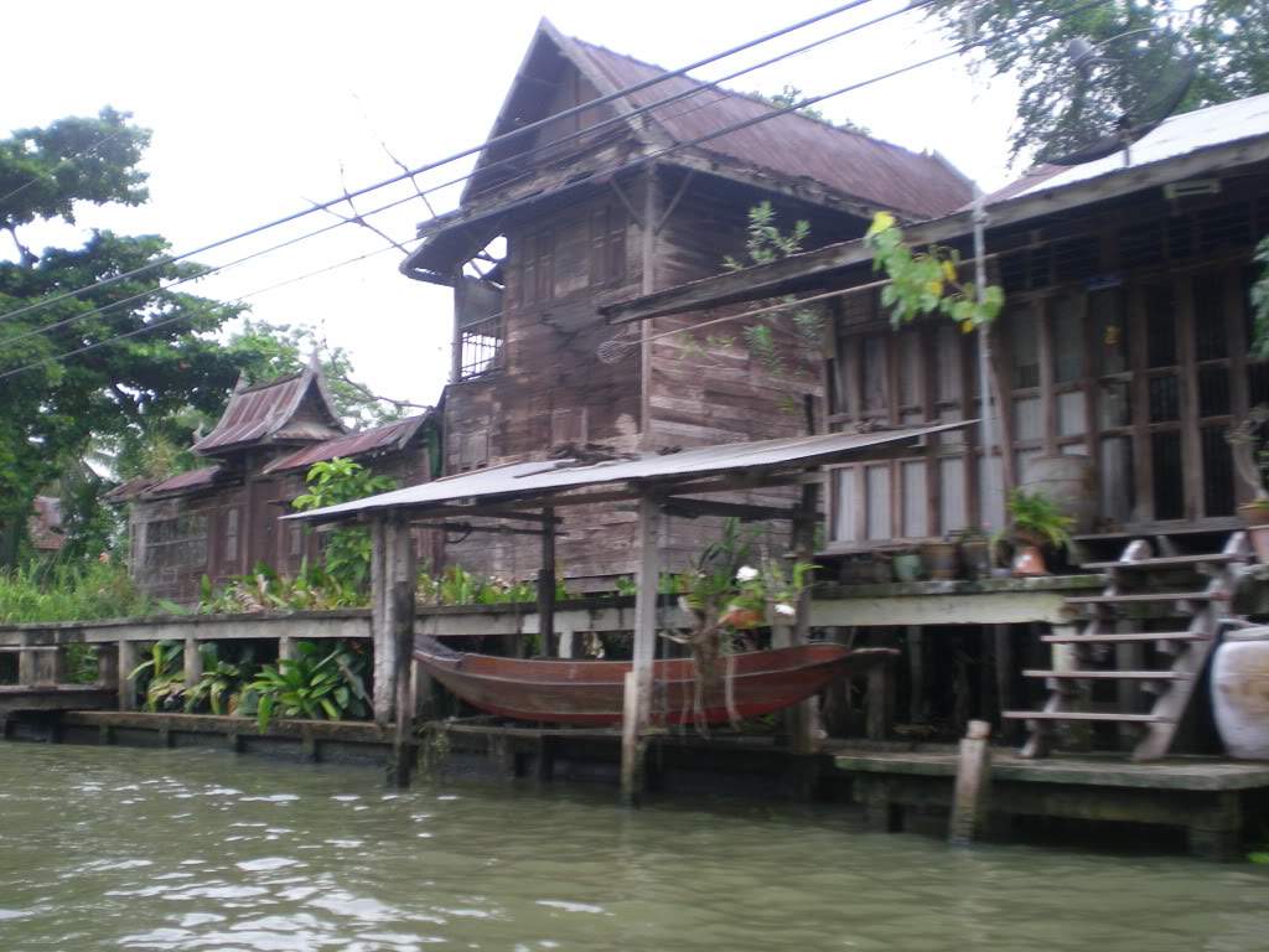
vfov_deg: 32.9
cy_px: 476
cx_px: 634
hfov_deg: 42.9
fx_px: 1613
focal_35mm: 44
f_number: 3.5
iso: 50
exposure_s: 1/112
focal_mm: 7.4
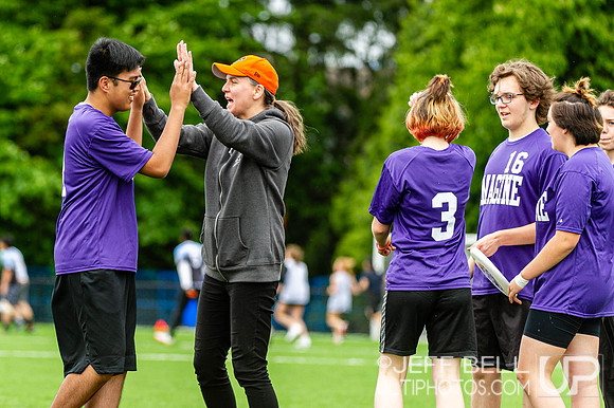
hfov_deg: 7.7
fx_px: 4536
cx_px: 206
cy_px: 204
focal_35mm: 266
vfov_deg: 5.2
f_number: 4
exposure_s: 1/1000
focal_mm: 200
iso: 450
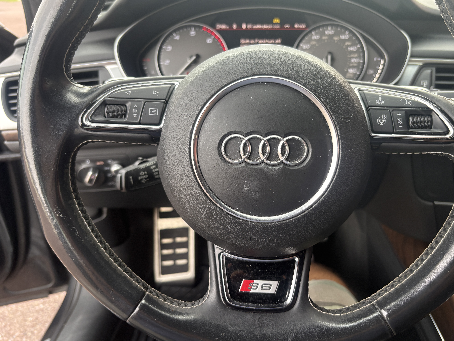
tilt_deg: -26.3
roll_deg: +0.3
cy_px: 167
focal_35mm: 28
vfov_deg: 49.7
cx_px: 242
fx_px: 367
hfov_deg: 63.4
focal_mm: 5.96
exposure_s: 1/121
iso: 100
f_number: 1.6
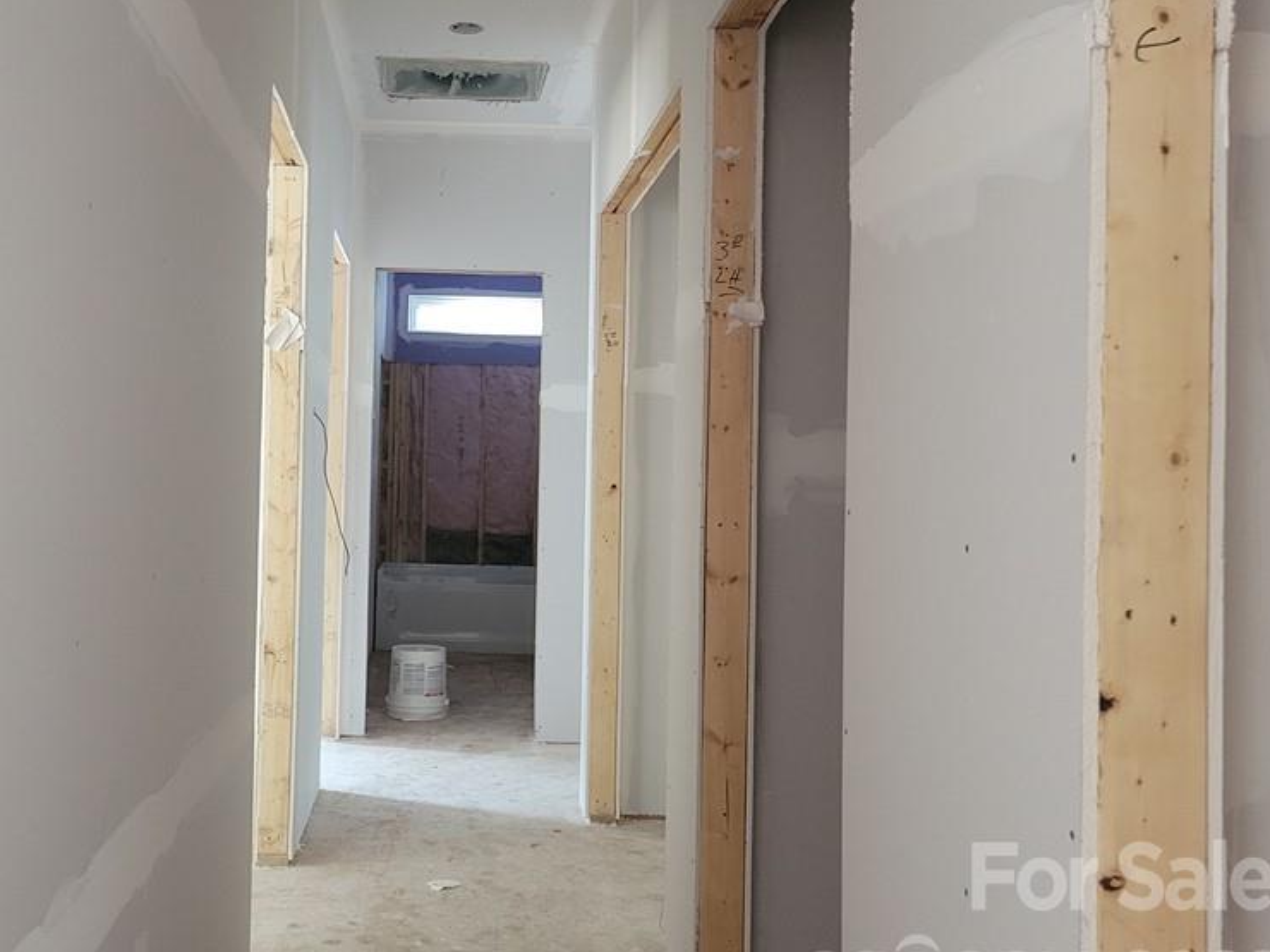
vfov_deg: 39.6
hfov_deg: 50.6
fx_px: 1321
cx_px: 438
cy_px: 432
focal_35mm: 36
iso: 640
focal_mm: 5.4
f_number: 1.8
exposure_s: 1/40
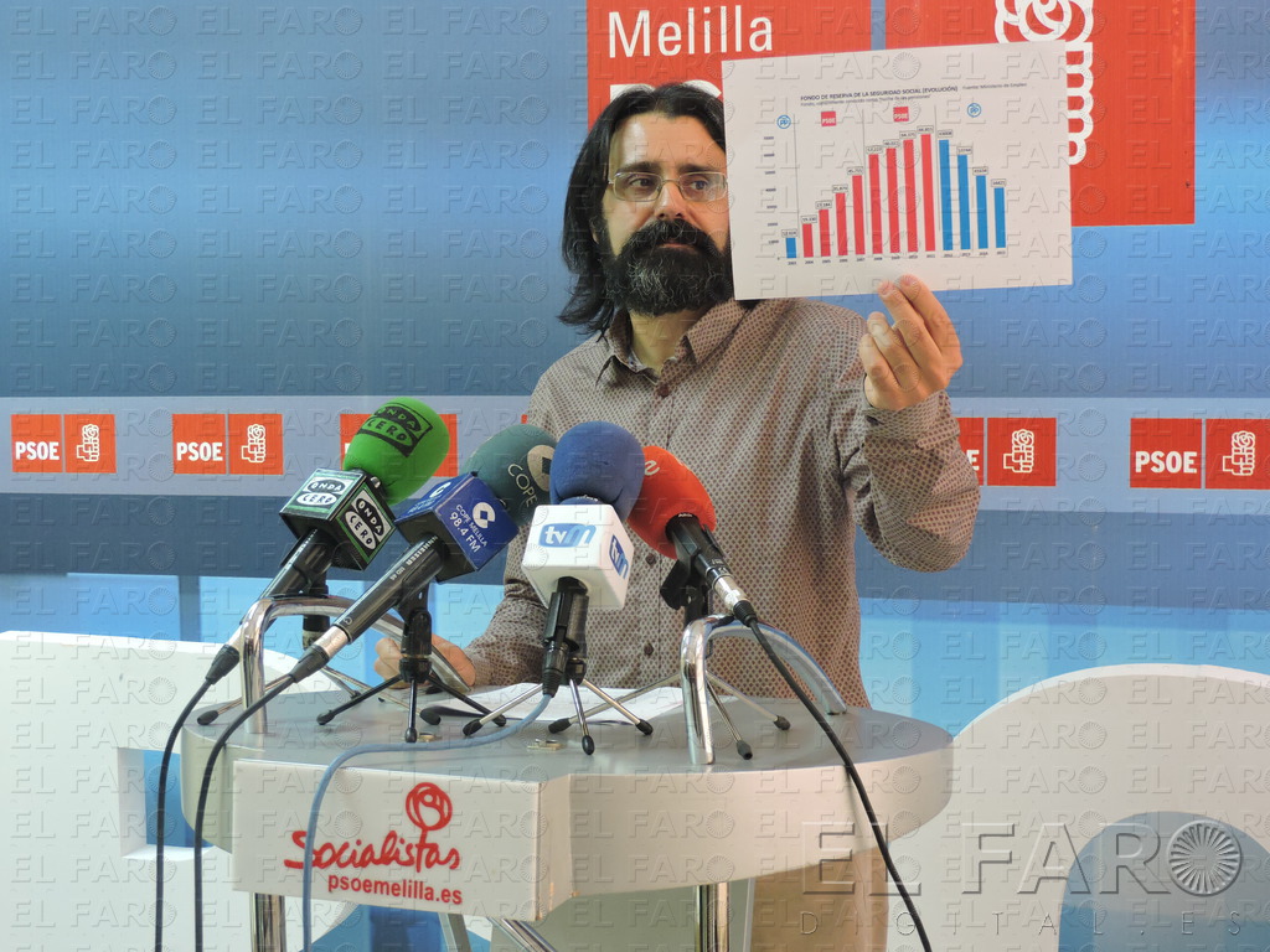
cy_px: 476
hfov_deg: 34.9
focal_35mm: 55
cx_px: 635
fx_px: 2018
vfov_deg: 26.6
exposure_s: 1/15
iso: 400
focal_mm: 9.8
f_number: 3.7
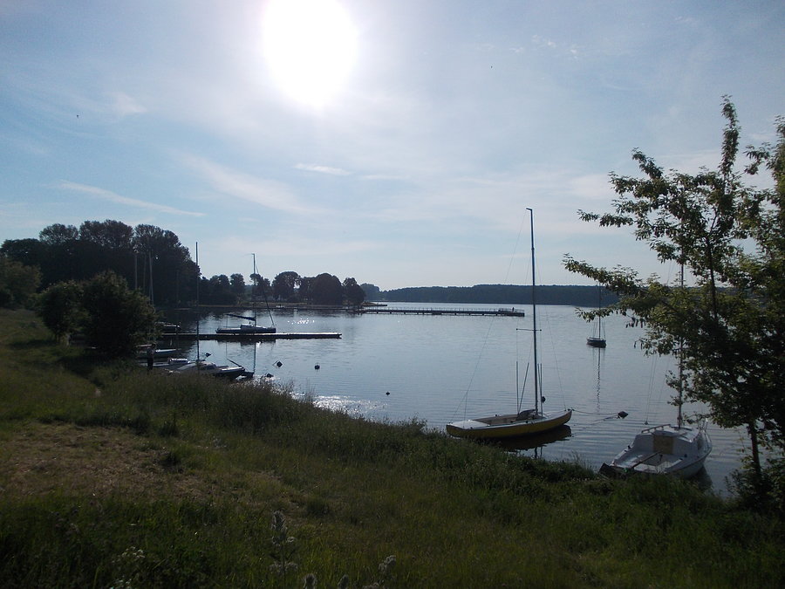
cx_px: 392
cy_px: 294
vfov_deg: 49.7
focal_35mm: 28
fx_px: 635
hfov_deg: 63.4
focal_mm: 4
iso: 80
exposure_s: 1/1250
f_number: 5.4
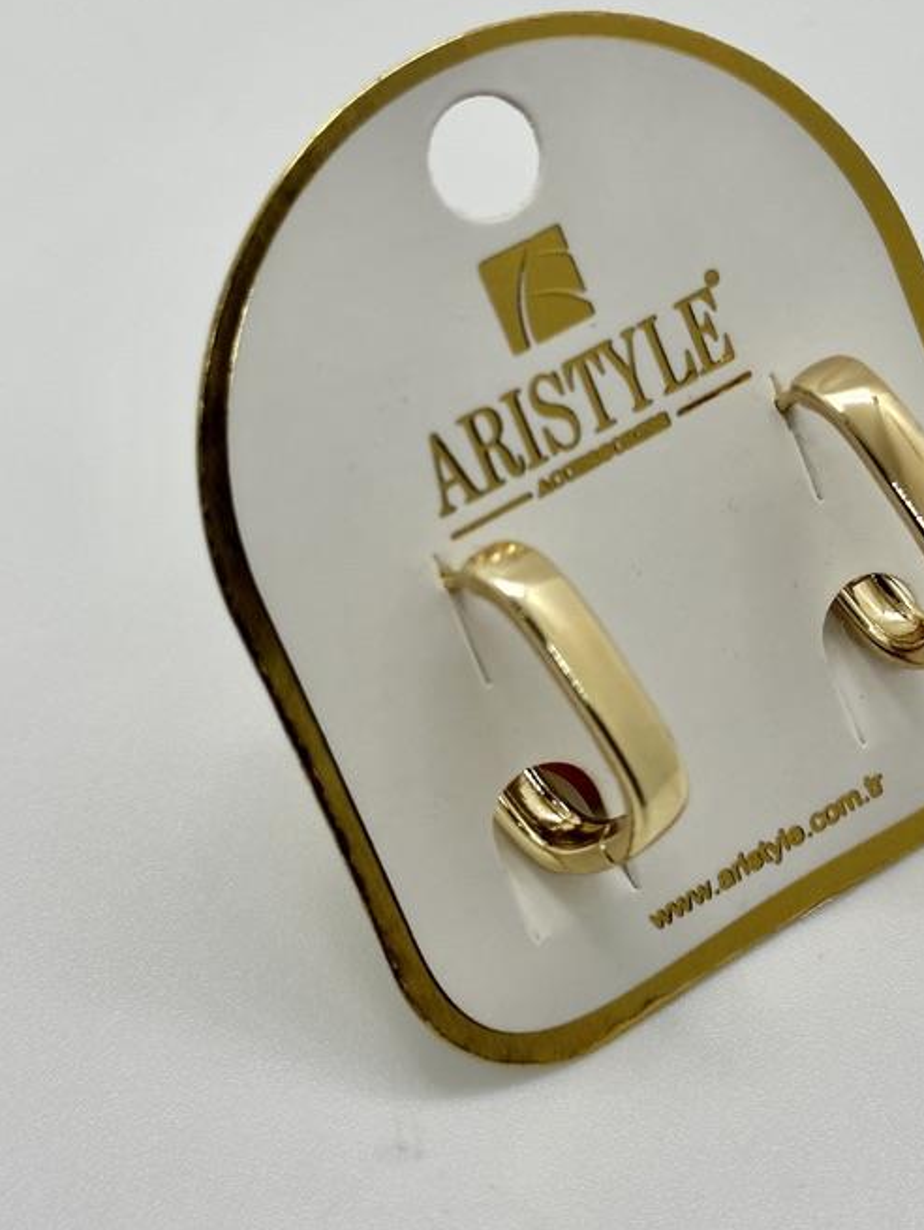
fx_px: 2667
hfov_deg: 19.6
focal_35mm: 75
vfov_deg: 26.0
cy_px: 543
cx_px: 599
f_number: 1.78
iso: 50
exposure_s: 1/237
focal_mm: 6.86
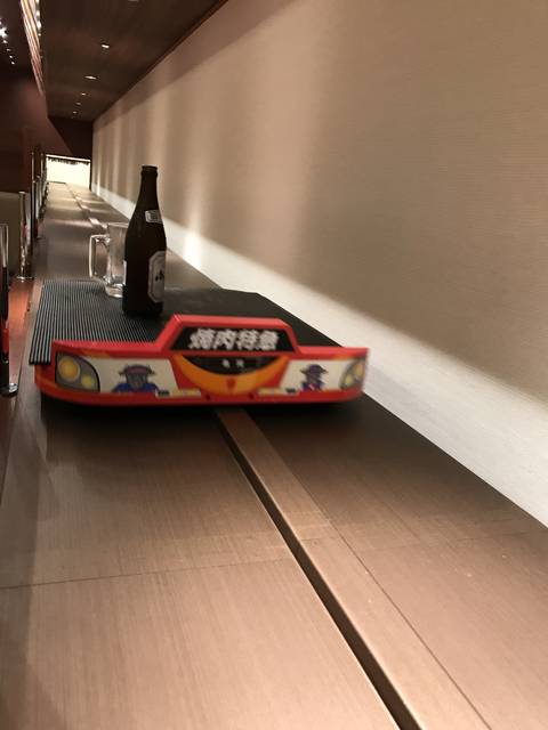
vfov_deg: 63.4
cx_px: 274
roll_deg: -5.1
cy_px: 365
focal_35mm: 28
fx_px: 591
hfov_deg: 49.7
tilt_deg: -15.0
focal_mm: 3.99
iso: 50
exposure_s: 1/15
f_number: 1.8
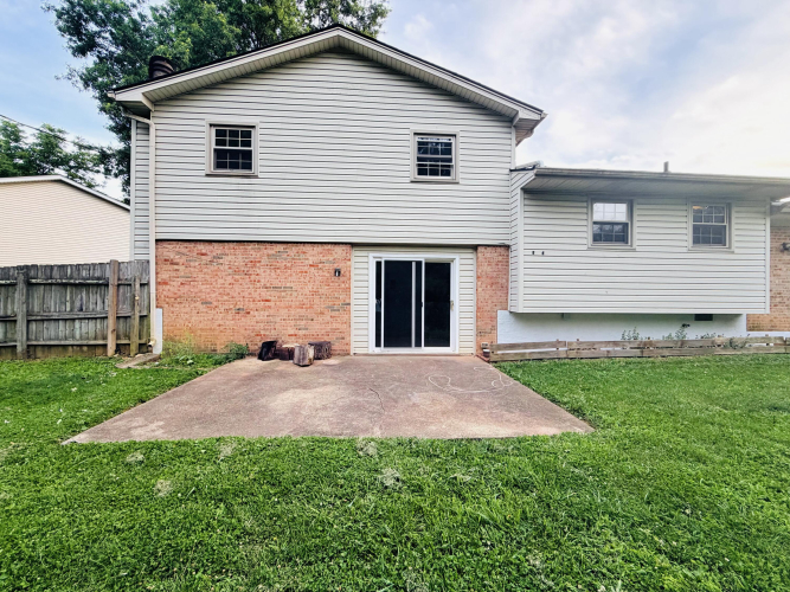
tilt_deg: +0.1
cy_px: 296
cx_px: 395
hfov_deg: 102.1
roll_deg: -0.2
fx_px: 319
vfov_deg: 85.7
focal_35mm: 14
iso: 125
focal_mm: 2.22
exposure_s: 1/121
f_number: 2.2
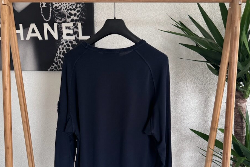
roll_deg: -0.6
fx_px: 243
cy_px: 109
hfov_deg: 54.4
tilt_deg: -14.3
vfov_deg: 37.5
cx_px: 120
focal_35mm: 35
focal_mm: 6.76
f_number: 1.78
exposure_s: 1/60
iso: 320
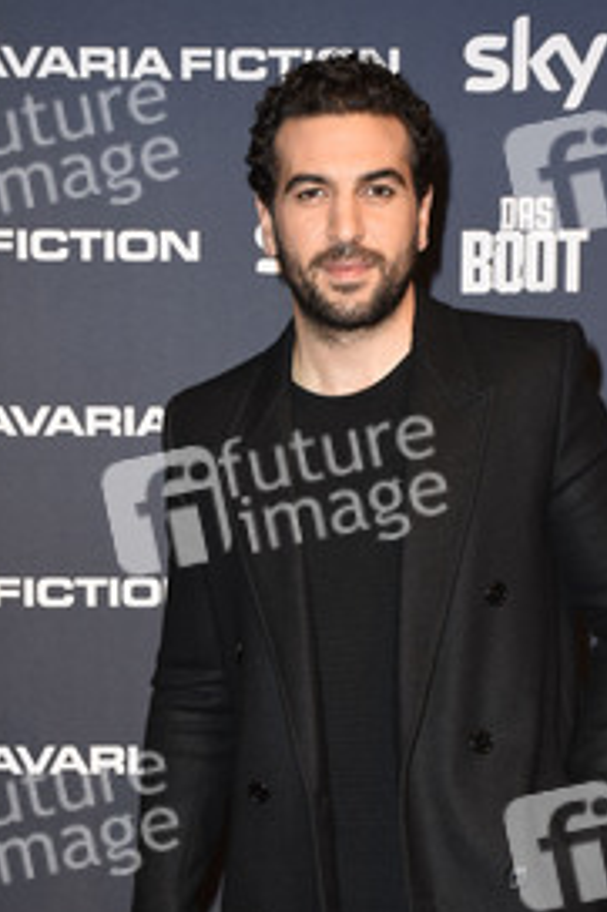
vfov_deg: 19.2
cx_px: 372
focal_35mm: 106
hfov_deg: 12.9
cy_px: 664
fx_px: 2684
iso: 640
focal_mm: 48
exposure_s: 1/160
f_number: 6.3
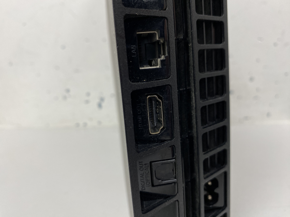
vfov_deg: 54.9
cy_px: 108
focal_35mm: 25
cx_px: 145
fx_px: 209
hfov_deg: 69.4
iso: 80
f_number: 1.8
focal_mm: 4.25
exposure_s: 1/121
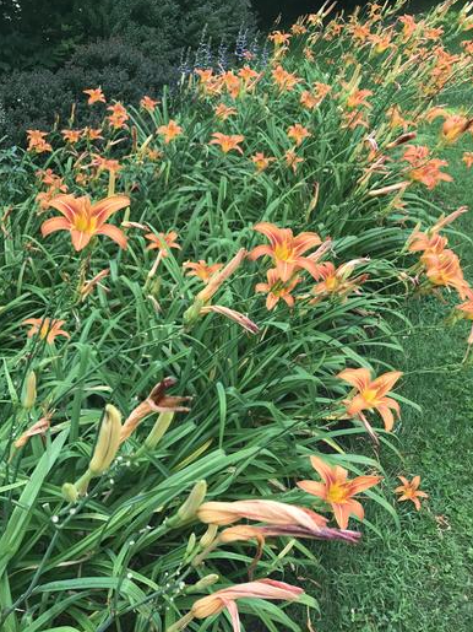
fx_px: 529
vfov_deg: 61.7
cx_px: 238
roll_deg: +5.9
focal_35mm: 29
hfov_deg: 48.2
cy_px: 312
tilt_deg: -34.2
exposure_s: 1/120
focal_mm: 3.99
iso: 25
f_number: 1.8
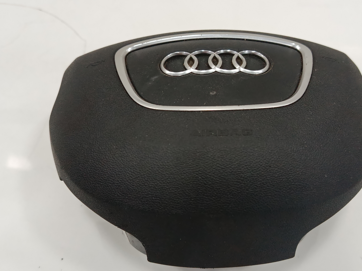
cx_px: 204
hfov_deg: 51.2
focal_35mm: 36
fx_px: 377
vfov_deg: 39.7
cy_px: 138
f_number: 1.7
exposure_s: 1/100
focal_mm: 5.24
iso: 1130
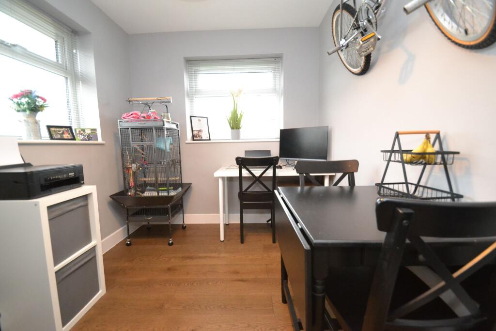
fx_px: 207
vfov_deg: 77.3
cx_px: 248
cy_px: 166
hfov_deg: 100.4
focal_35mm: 15
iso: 3200
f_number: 3.5
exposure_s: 1/60
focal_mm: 10
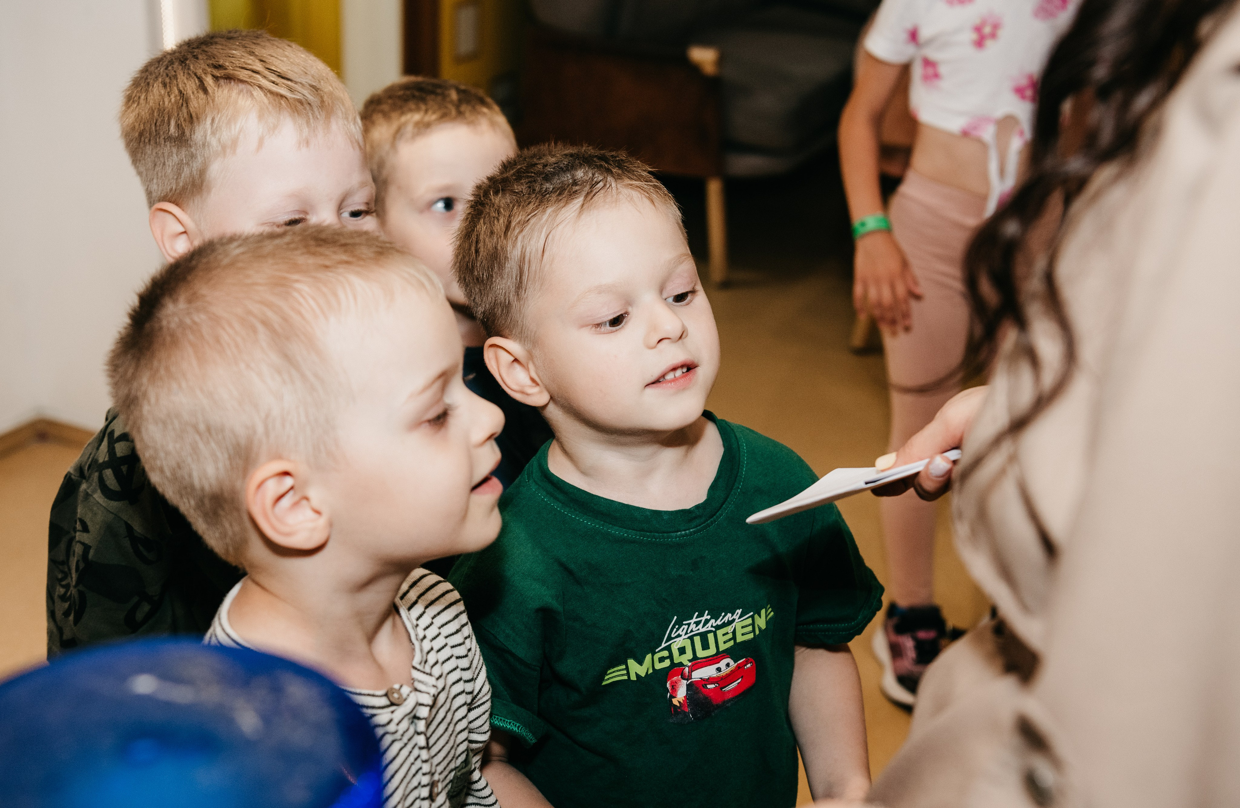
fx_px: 1726
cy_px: 425
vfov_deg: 26.3
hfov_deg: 39.5
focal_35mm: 50
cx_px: 605
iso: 500
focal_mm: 42
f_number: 4
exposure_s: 1/160
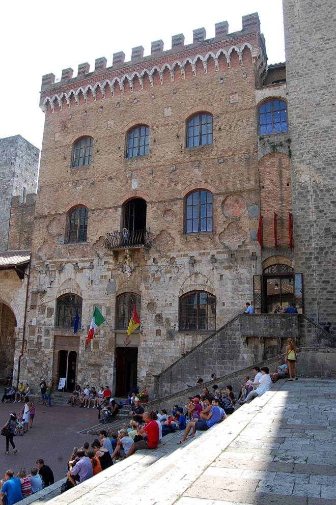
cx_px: 168
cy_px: 252
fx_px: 378
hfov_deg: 47.9
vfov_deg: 67.4
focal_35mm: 27
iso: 400
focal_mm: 18
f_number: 10
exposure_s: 1/200
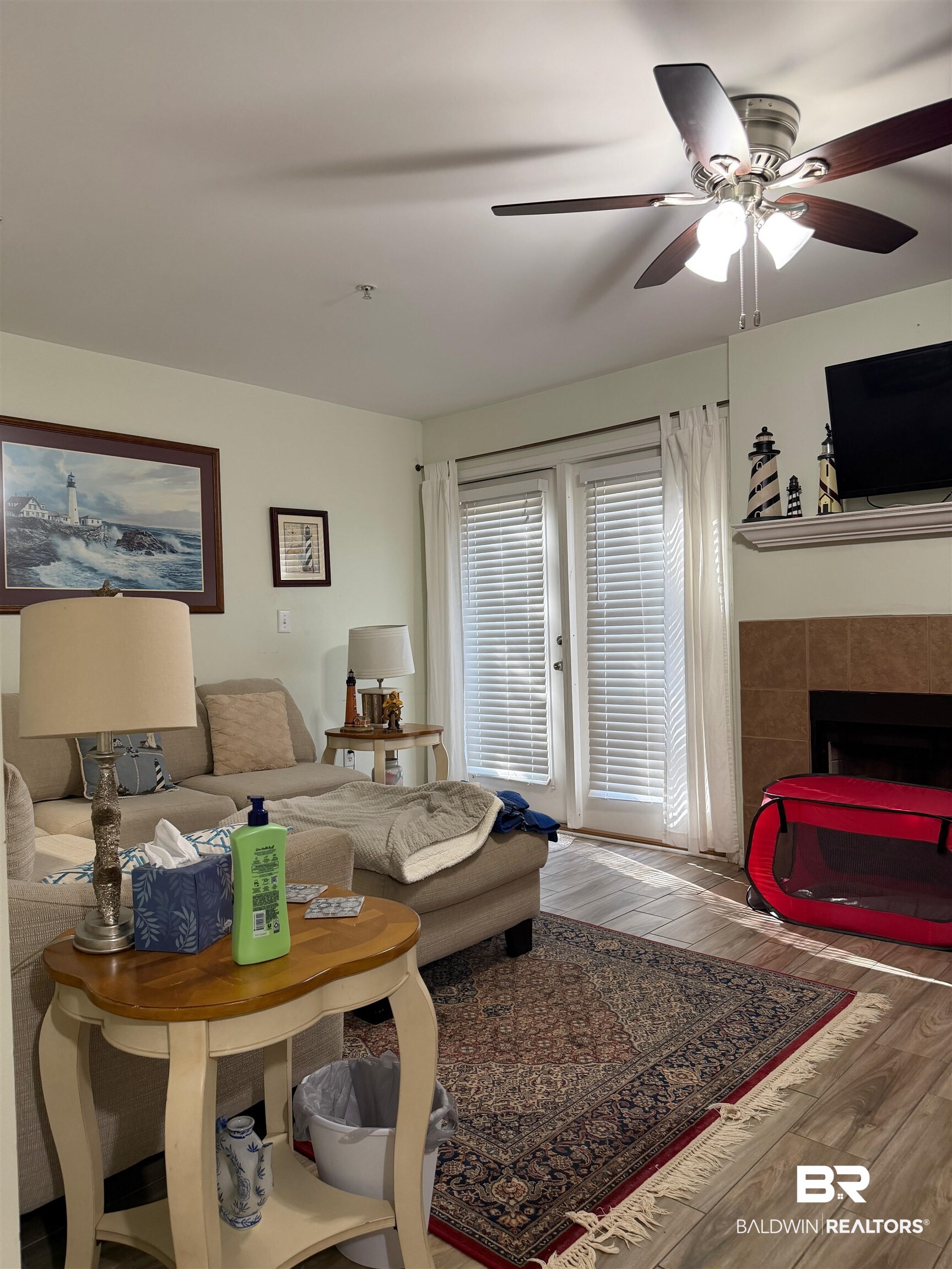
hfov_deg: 56.8
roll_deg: +1.4
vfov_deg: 71.6
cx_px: 476
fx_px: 880
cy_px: 634
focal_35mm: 24
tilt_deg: -0.5
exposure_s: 1/60
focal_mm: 6.76
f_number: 1.78
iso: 200
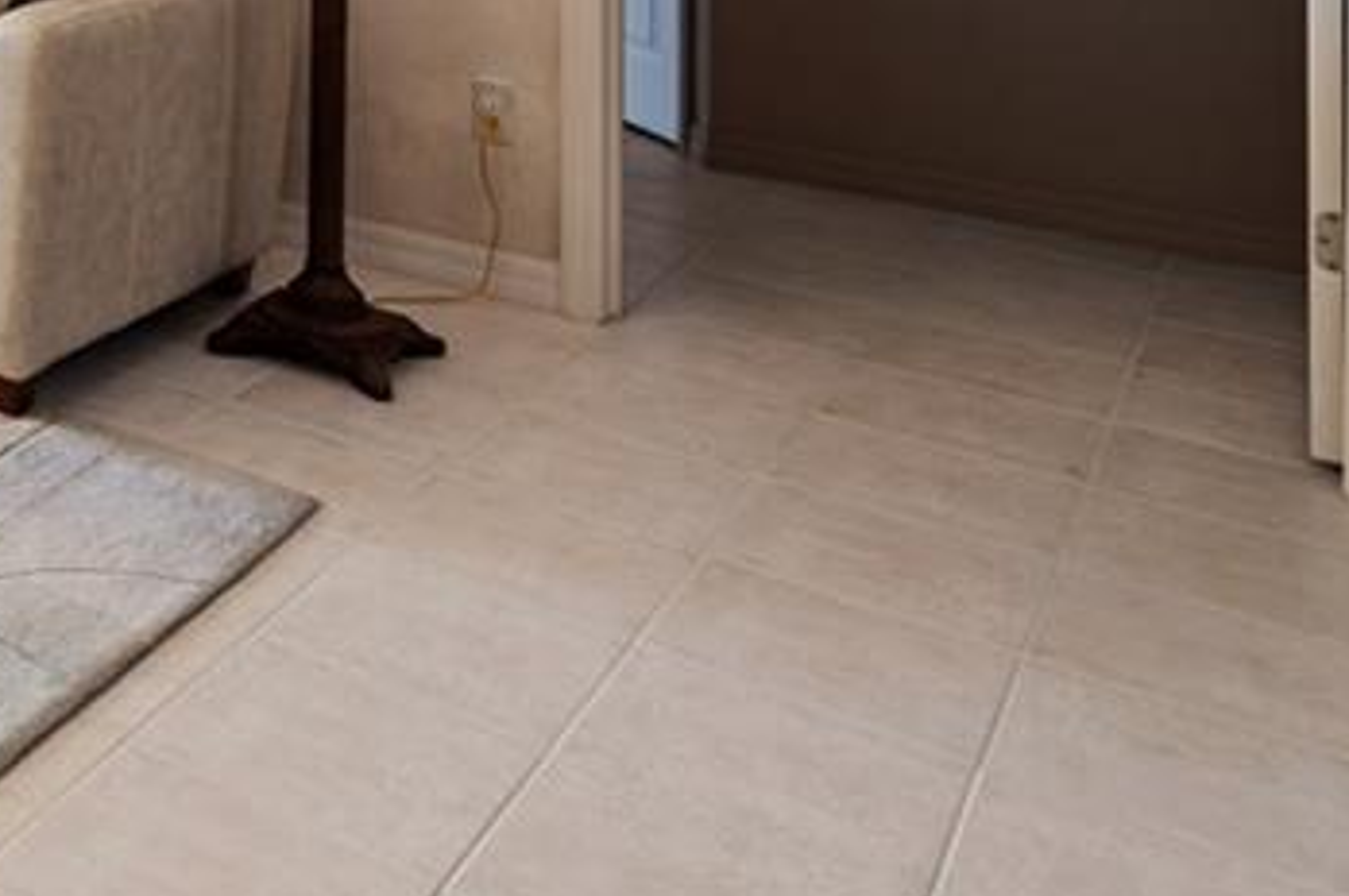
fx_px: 1760
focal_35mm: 47
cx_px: -553
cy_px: -361
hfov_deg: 29.8
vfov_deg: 24.0
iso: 200
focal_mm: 16
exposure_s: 1/4
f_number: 9
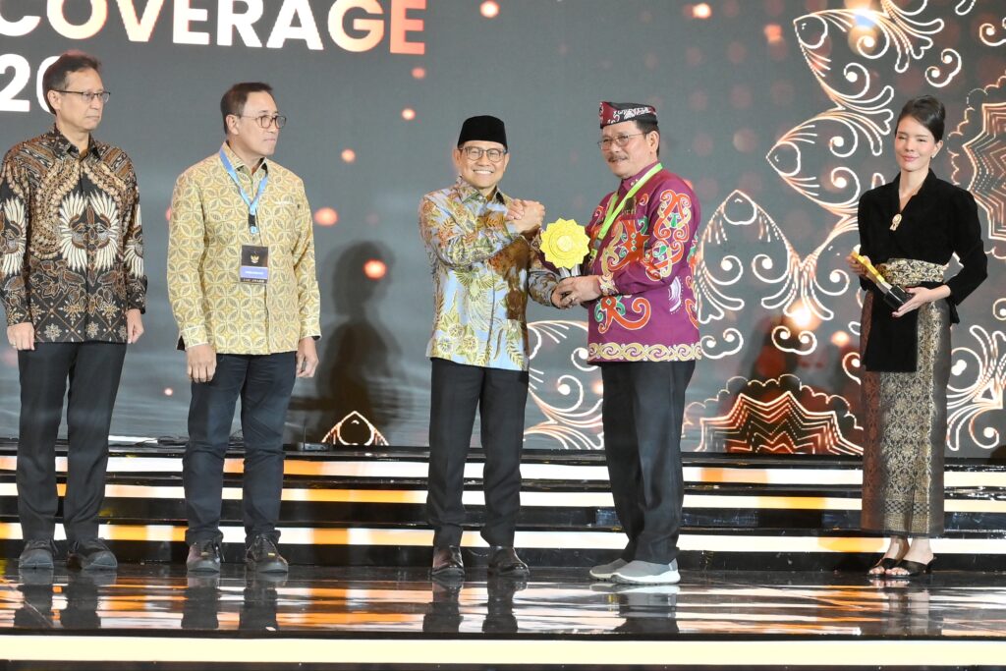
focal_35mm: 85
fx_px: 2375
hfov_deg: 23.9
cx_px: 503
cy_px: 336
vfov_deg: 16.1
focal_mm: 57
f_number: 4
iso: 2500
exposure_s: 1/200
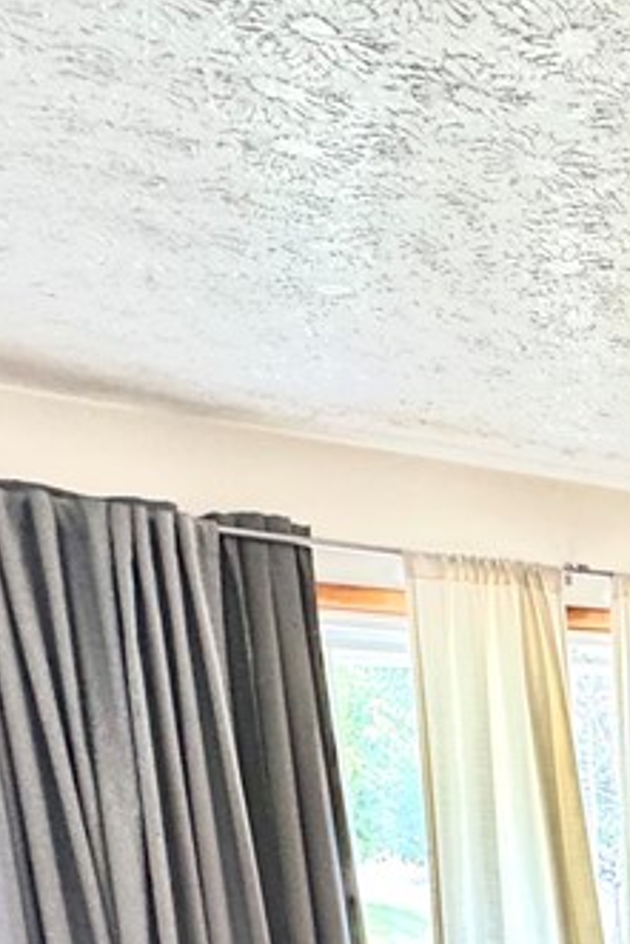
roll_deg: +0.9
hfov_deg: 23.8
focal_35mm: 45
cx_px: 944
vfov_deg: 36.2
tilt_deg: -12.3
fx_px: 1180
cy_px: 1064
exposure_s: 1/71
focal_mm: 2.22
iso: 320
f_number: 2.2
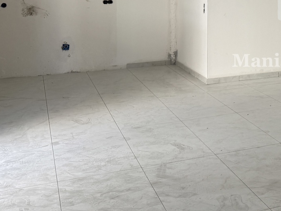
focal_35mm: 66
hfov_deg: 26.3
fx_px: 536
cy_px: -27
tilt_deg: +0.8
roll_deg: -0.4
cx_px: 333
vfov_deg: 21.1
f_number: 1.78
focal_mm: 6.76
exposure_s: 1/176
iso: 64
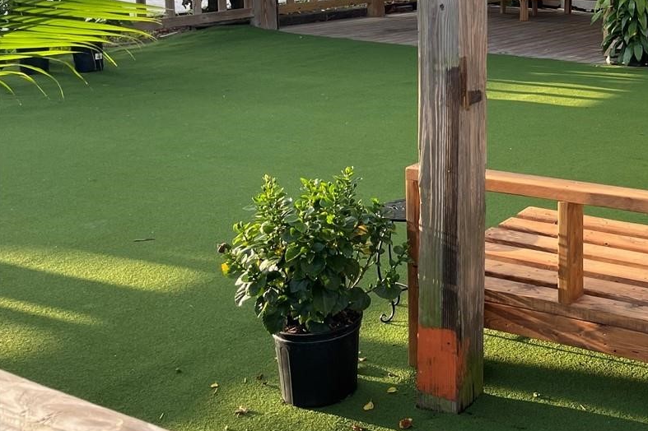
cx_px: 656
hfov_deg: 33.1
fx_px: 990
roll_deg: -1.0
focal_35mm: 55
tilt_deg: -9.1
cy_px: 41
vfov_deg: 23.9
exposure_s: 1/368
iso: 32
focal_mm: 4.2
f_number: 1.6
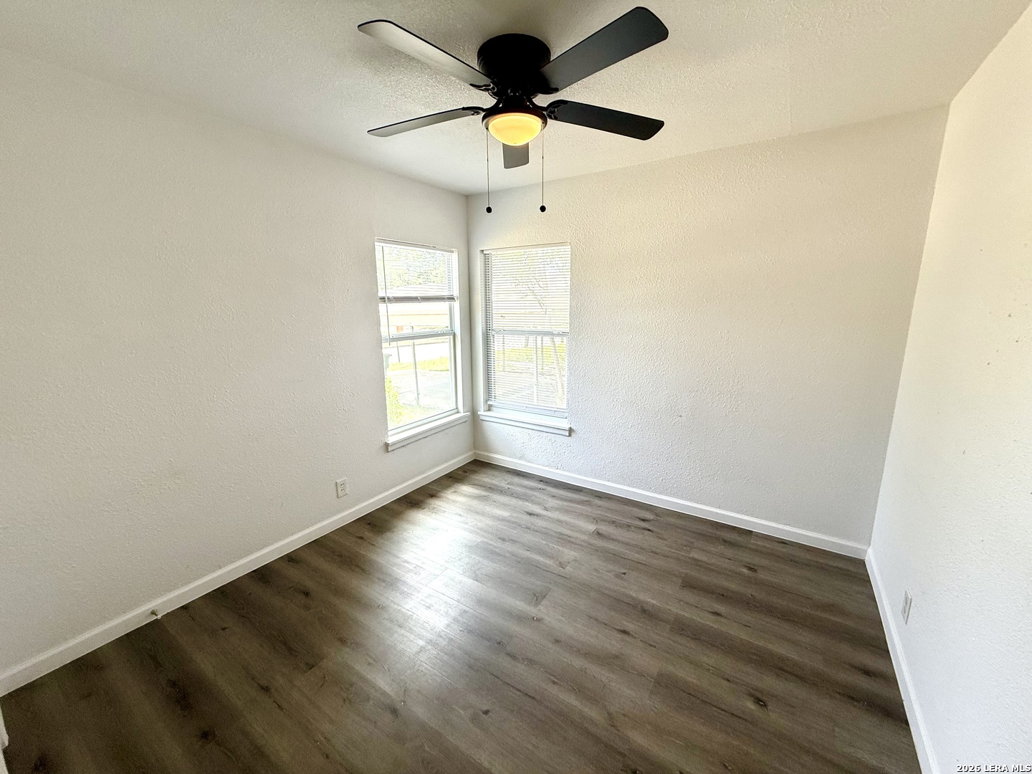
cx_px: 516
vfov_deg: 85.7
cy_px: 387
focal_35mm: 14
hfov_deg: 102.1
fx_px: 417
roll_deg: +0.3
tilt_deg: -11.0
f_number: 2.2
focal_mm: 2.22
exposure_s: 1/139
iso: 64
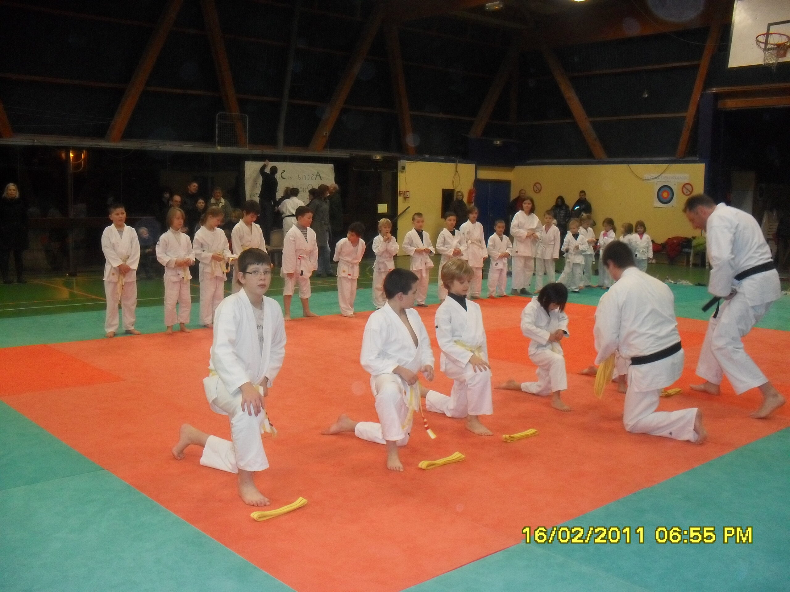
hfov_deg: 52.6
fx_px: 799
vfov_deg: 40.7
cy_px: 296
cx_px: 395
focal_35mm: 35
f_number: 3.2
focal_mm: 6.3
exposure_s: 1/45
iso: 320
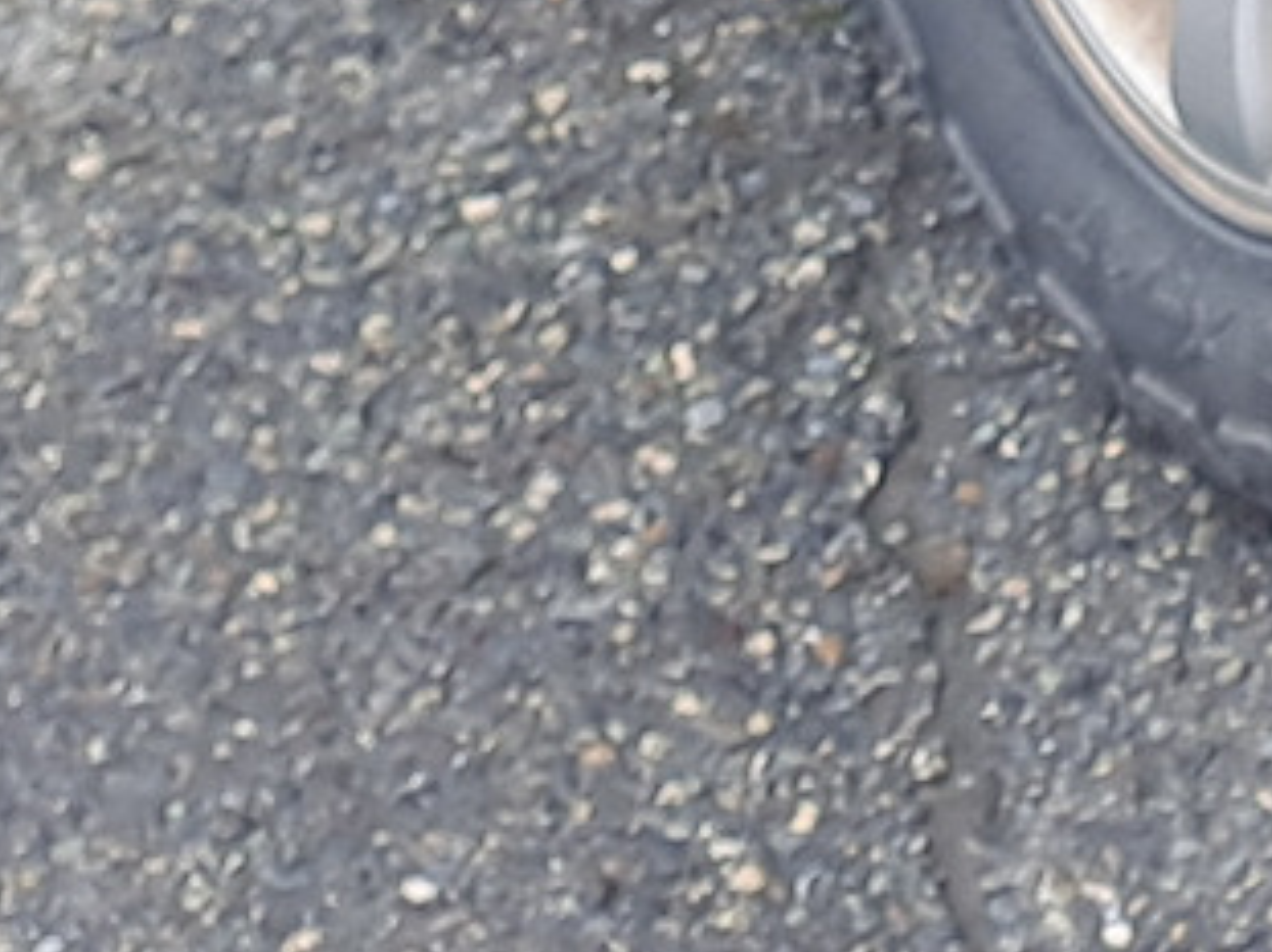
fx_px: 5951
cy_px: -1712
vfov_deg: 8.1
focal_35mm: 162
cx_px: 2303
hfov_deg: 11.3
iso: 32
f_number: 1.8
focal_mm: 4.65
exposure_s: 1/530
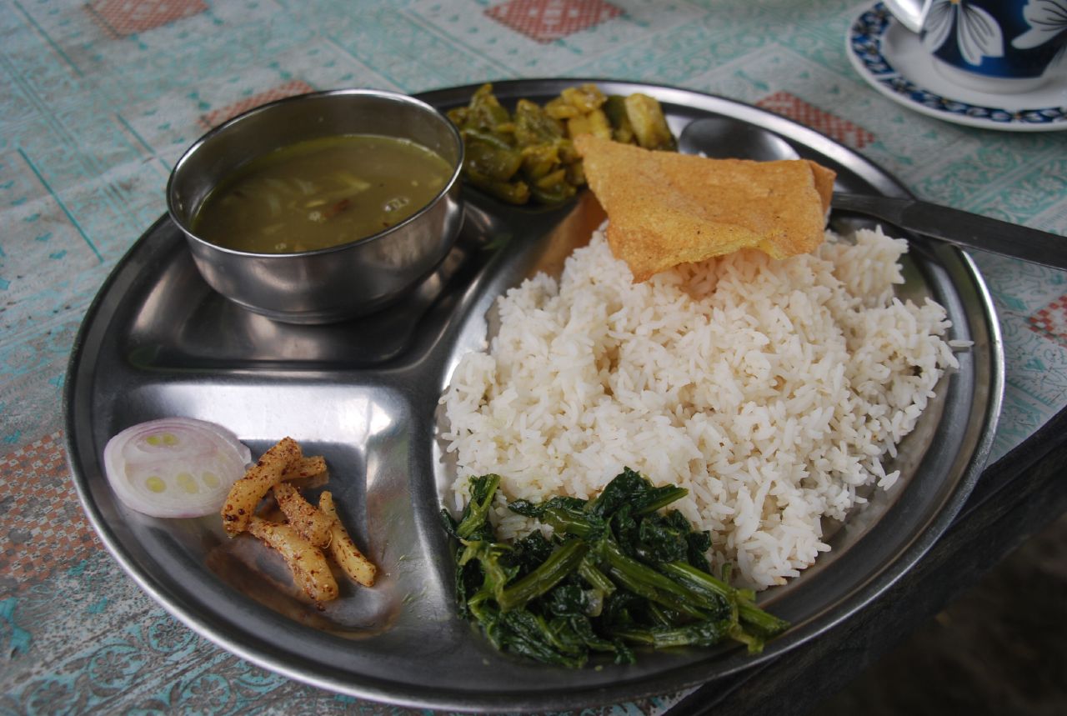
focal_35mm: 39
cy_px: 358
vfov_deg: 34.4
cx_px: 534
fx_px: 1158
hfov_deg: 49.5
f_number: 6.3
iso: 200
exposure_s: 1/60
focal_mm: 26
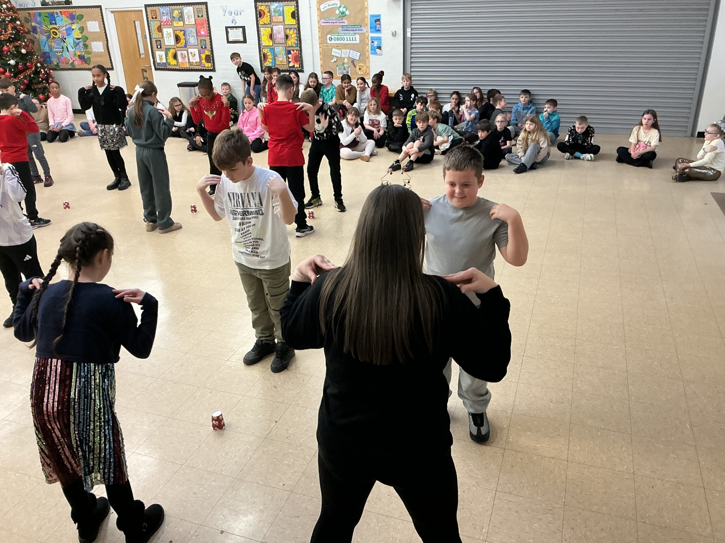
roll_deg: +1.9
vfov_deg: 48.2
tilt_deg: -24.7
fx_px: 607
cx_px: 362
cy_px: 272
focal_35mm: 29
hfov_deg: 61.7
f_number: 1.8
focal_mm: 3
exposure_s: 1/50
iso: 125
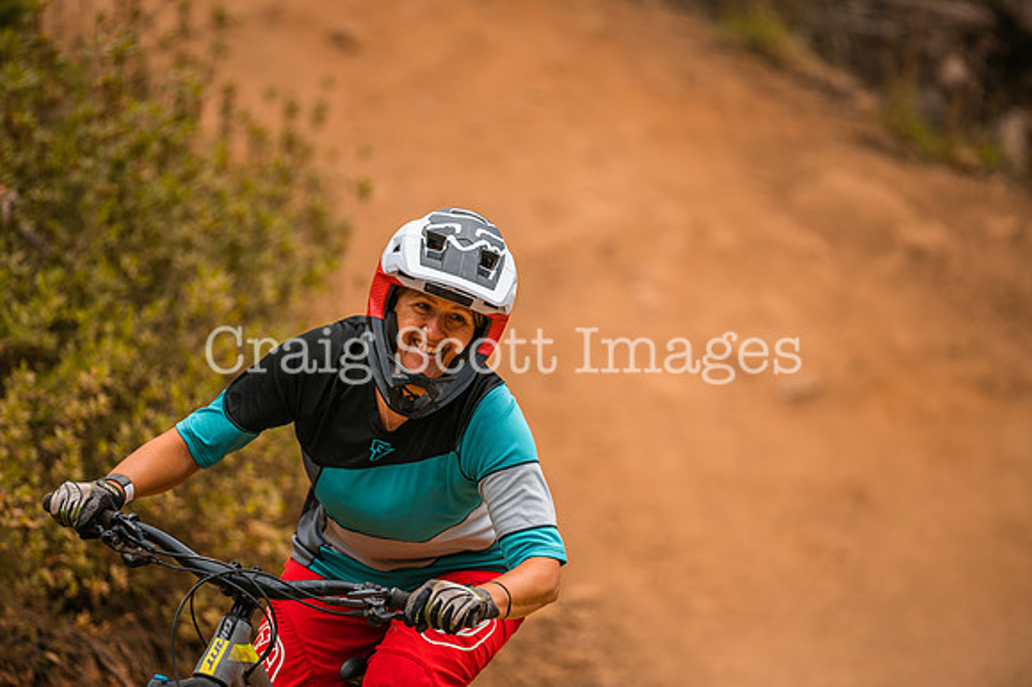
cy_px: 344
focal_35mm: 200
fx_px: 5730
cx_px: 516
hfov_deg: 10.3
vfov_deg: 6.9
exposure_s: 1/1600
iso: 220
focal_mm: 200
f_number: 2.8
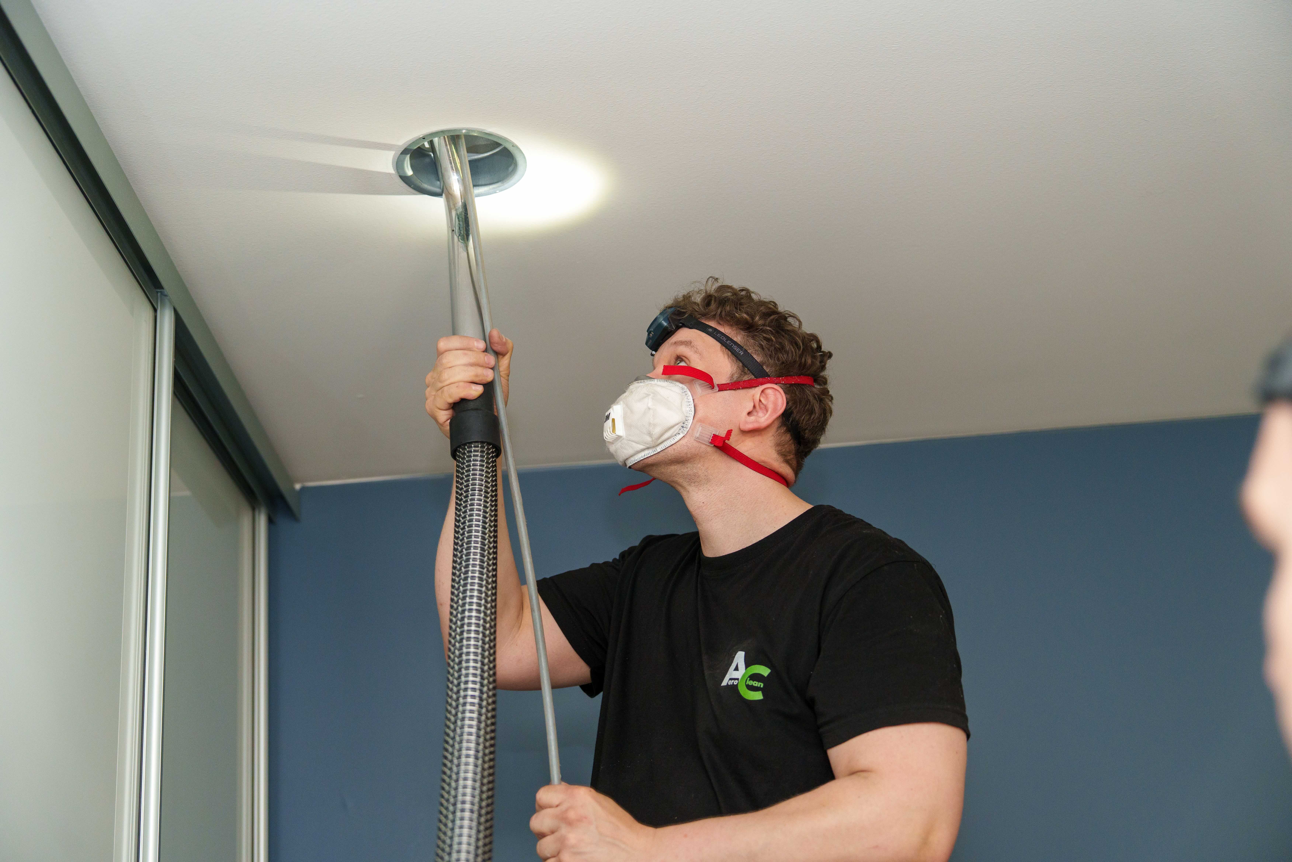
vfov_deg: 33.4
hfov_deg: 48.5
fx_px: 1435
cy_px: 431
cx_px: 646
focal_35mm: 40
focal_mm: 40
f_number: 2.8
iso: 800
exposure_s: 1/125
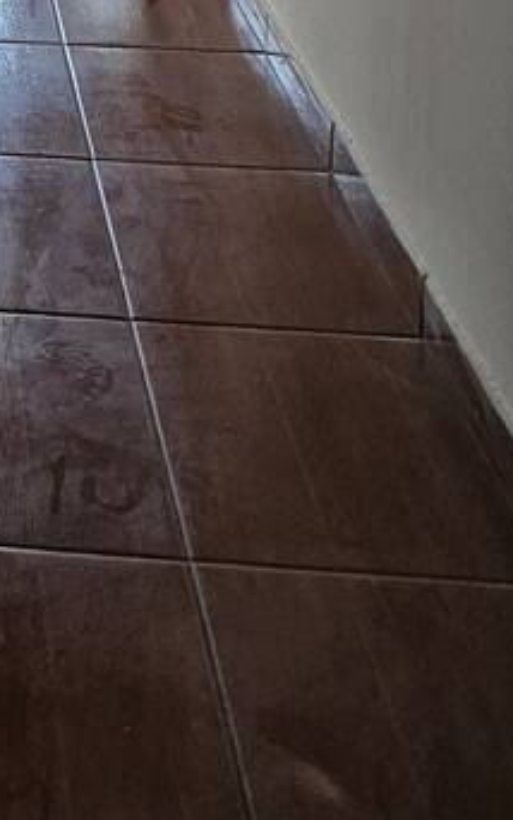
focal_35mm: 77
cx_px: -307
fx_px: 1721
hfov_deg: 15.4
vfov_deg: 21.9
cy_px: -434
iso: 320
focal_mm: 5.4
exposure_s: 1/120
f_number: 1.8
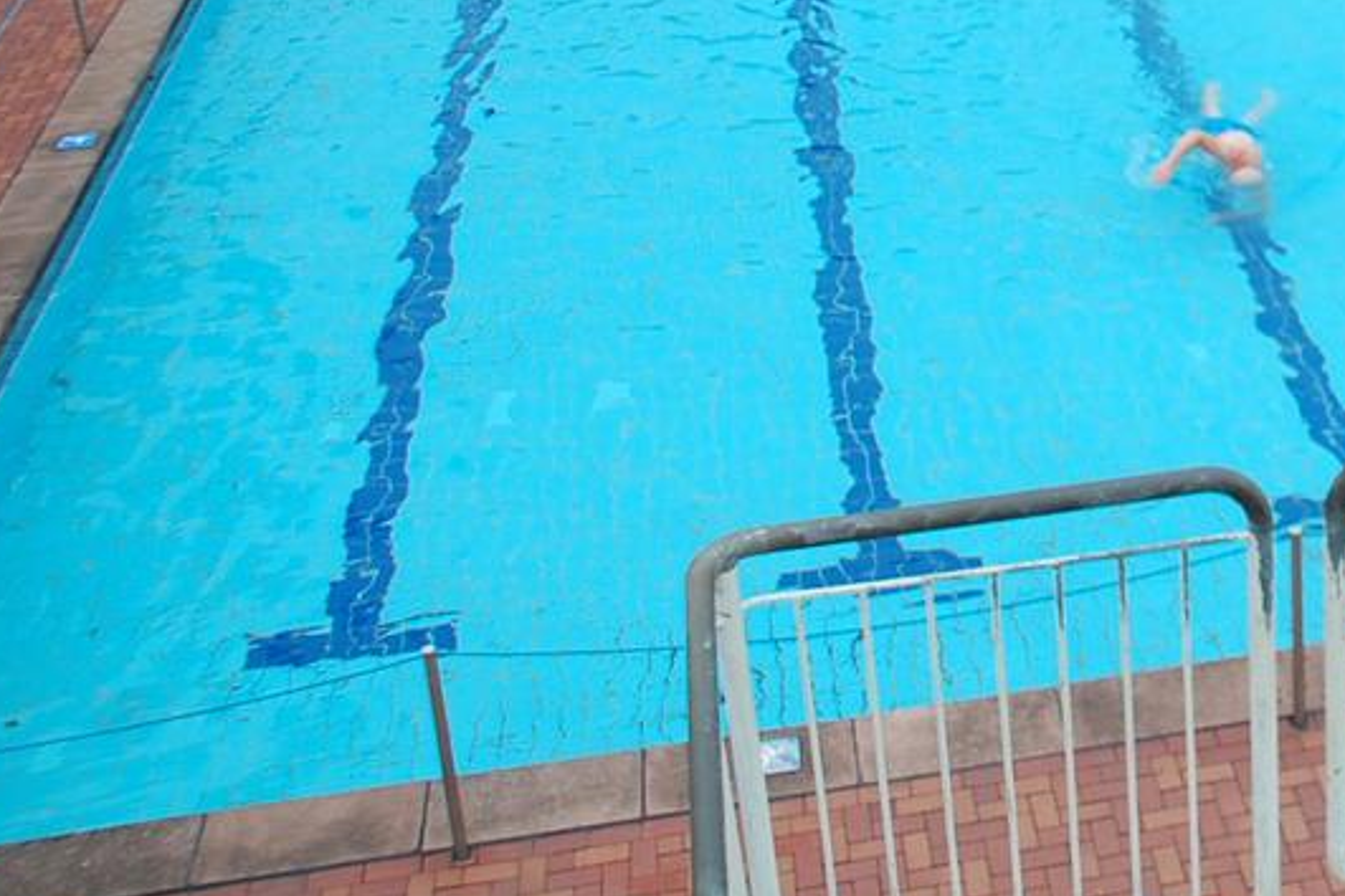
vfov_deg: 21.2
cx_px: 1484
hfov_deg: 29.6
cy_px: -89
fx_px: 2279
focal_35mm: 61
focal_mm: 18
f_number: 6.3
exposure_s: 1/160
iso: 200
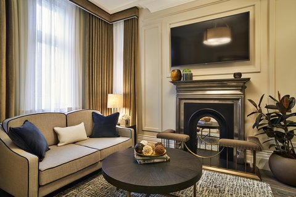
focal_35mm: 20
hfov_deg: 84.0
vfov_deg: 61.9
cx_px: 148
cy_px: 98
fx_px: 164
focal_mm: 20
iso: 100
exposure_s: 5
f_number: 11
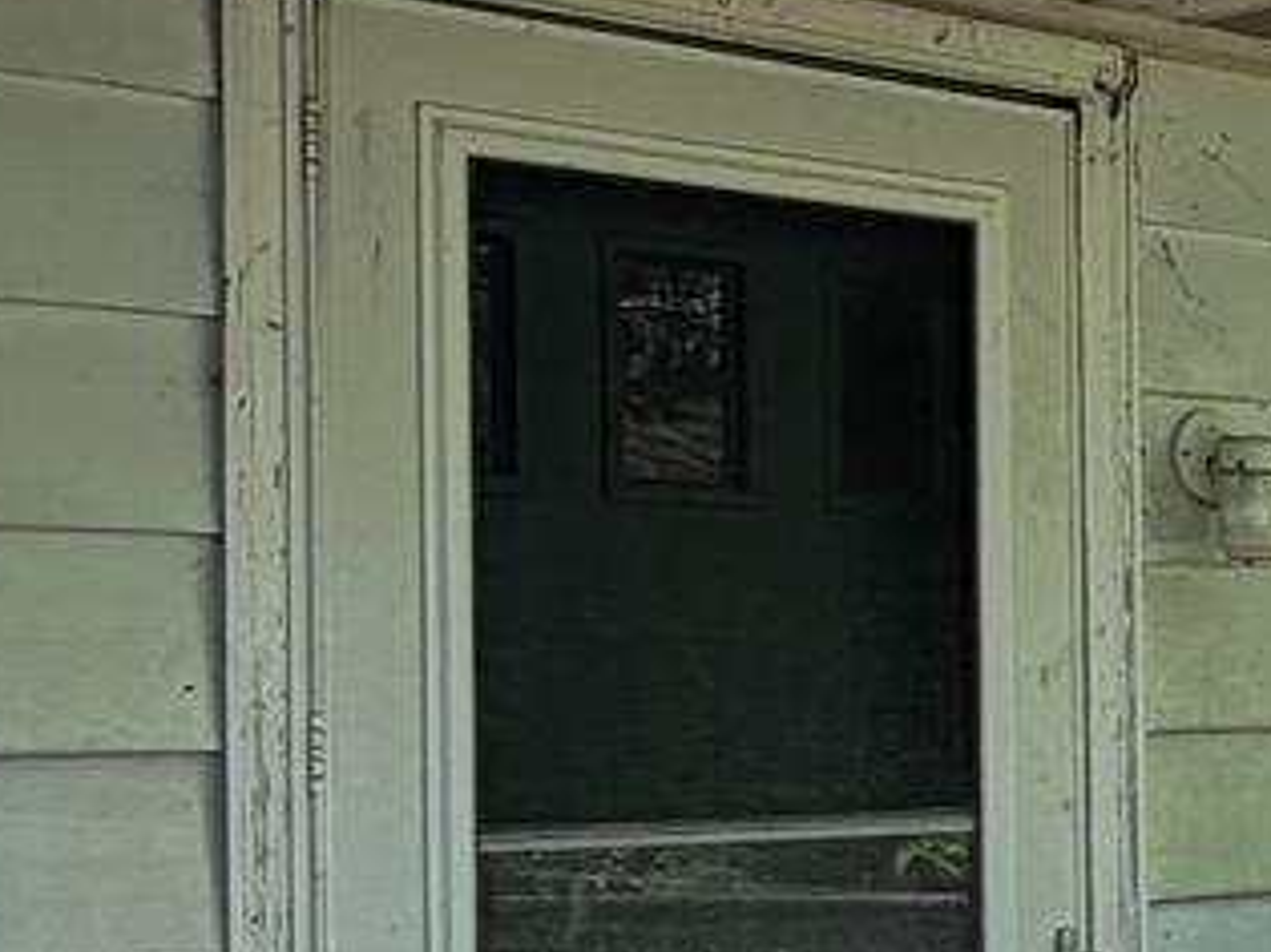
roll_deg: +0.8
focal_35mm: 91
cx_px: 1941
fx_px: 3340
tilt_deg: +1.4
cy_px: 649
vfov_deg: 16.2
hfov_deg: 18.8
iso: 40
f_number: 2.2
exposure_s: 1/169
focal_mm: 2.22
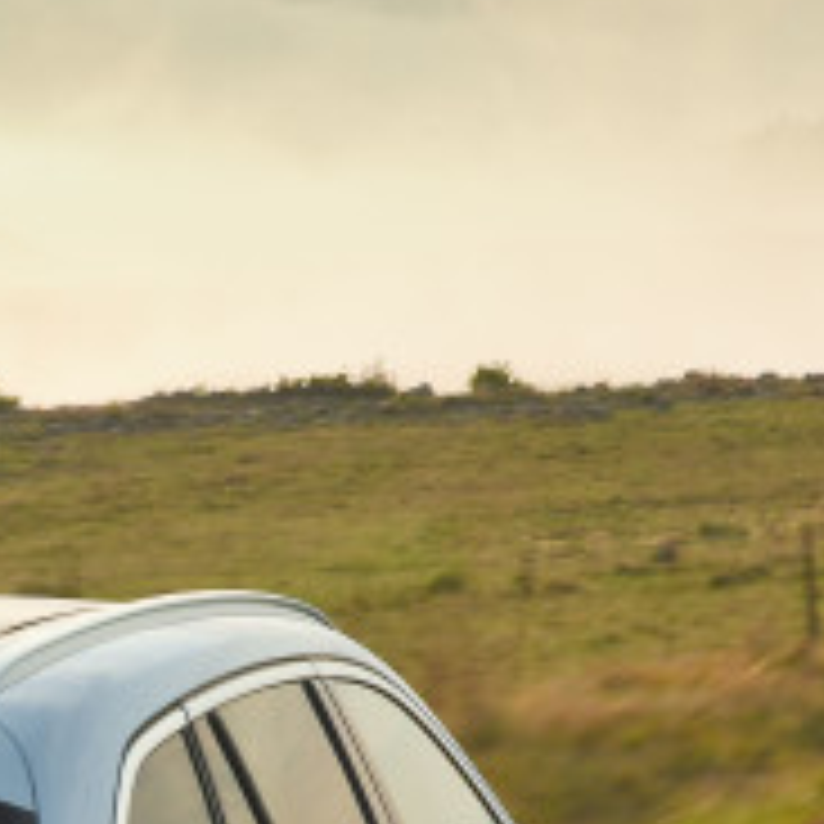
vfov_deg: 5.6
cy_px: 1036
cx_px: 9
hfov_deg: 5.6
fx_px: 8349
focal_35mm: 310
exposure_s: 1/30
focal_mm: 65
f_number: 16
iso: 100
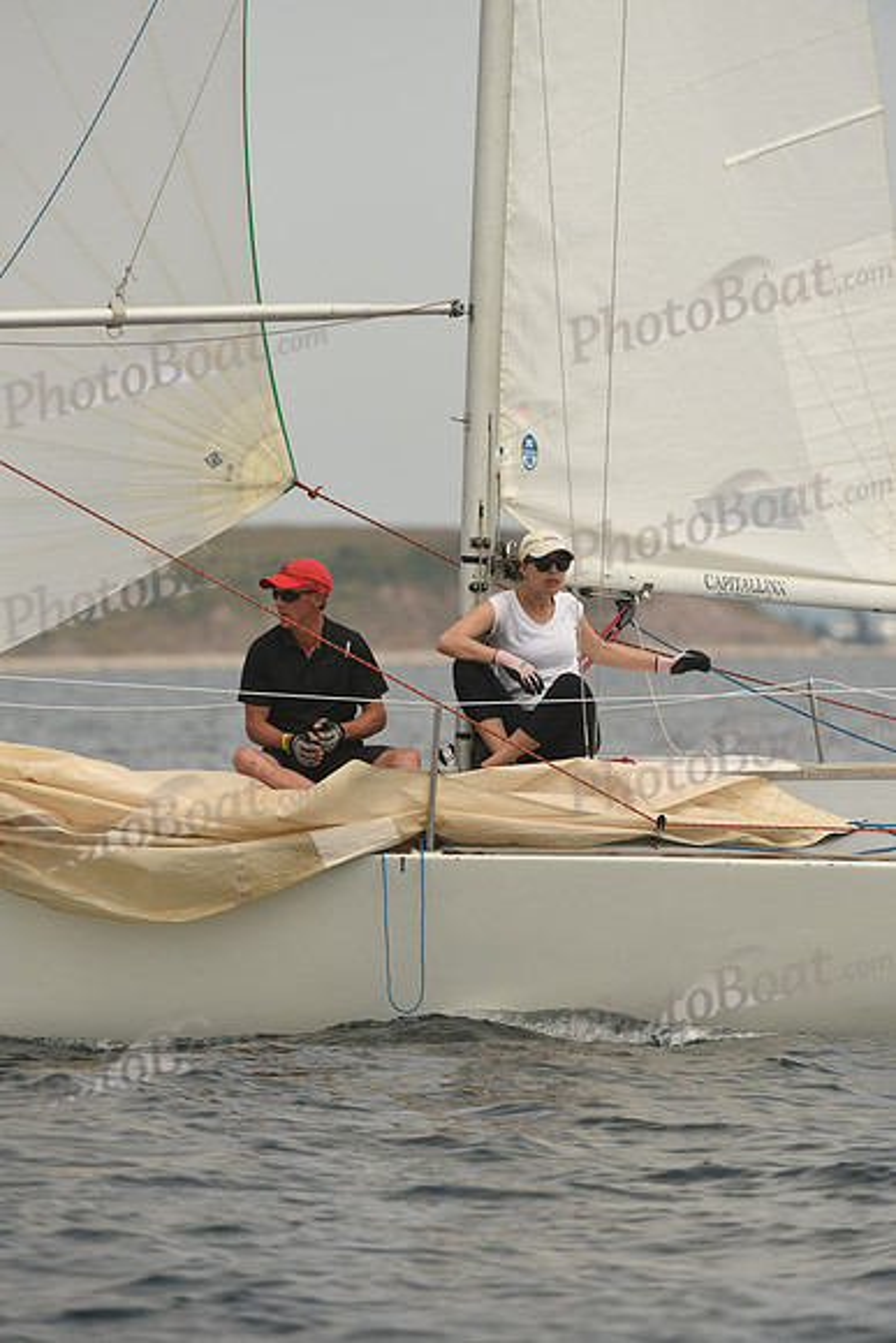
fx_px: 14923
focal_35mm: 400
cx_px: 448
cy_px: 672
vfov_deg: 5.2
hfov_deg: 3.4
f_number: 6.3
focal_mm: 400
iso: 250
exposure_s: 1/1000
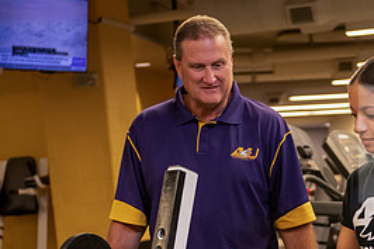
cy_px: 255
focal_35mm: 109
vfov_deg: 12.4
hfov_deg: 18.5
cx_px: 316
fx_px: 1132
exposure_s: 1/200
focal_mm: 50
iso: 1000
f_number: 3.2
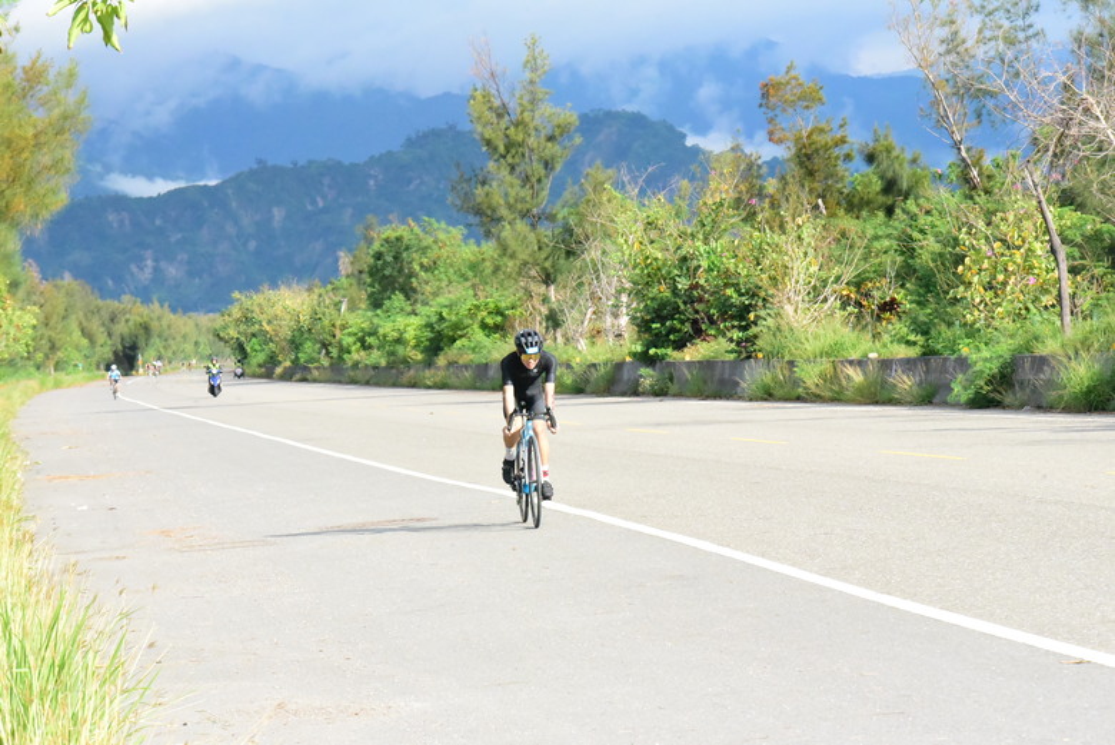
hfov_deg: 14.1
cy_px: 372
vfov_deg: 9.5
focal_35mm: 145
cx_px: 558
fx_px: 4493
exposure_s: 1/4000
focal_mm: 145
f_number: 16
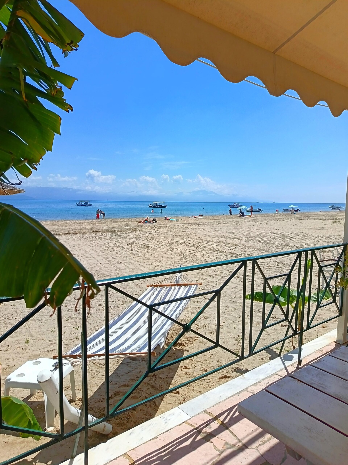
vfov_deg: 71.6
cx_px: 174
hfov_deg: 56.8
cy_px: 232
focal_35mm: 24
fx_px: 322
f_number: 1.75
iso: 104
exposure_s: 1/838
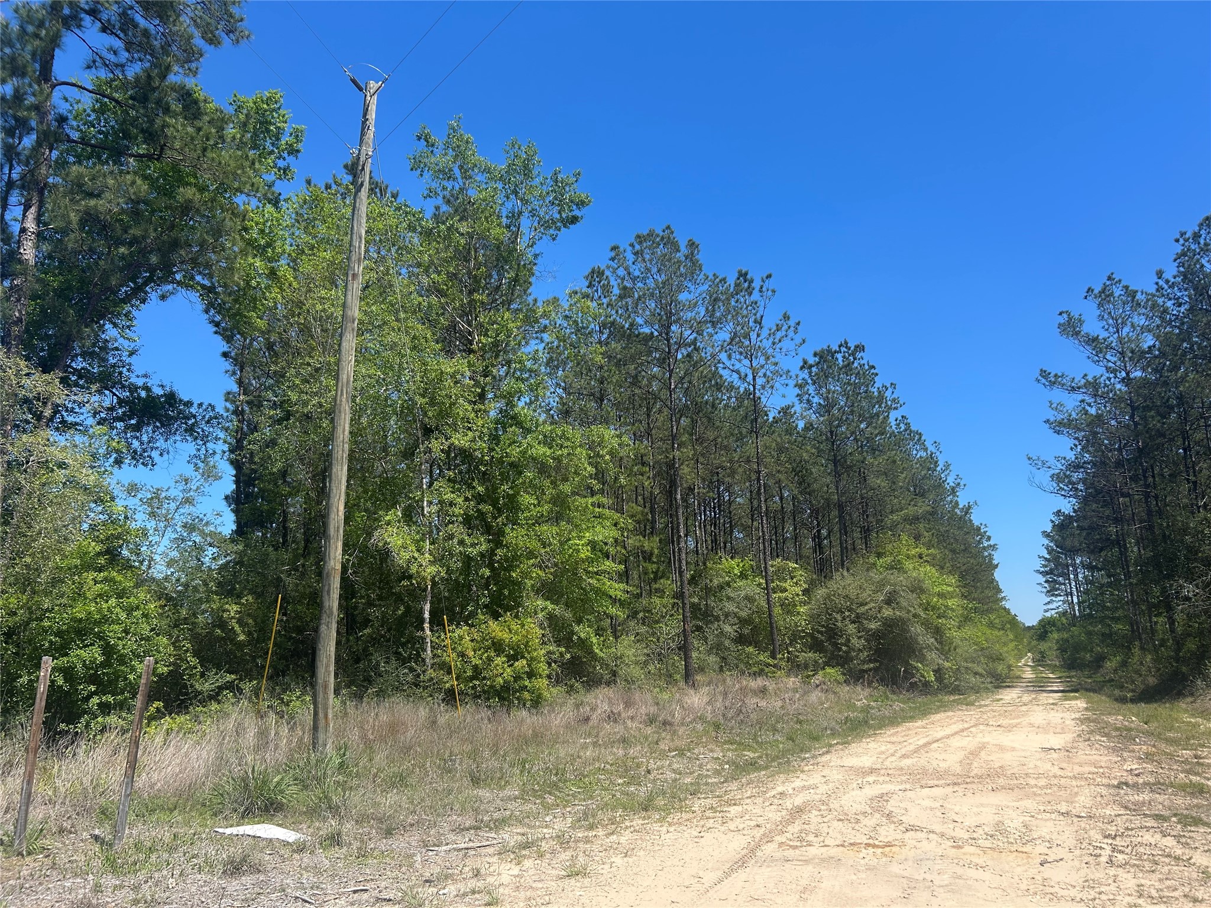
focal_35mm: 26
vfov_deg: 53.1
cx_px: 606
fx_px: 910
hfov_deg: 67.3
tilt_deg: +13.5
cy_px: 454
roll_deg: +1.6
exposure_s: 1/3077
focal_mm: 5.7
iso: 50
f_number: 1.5
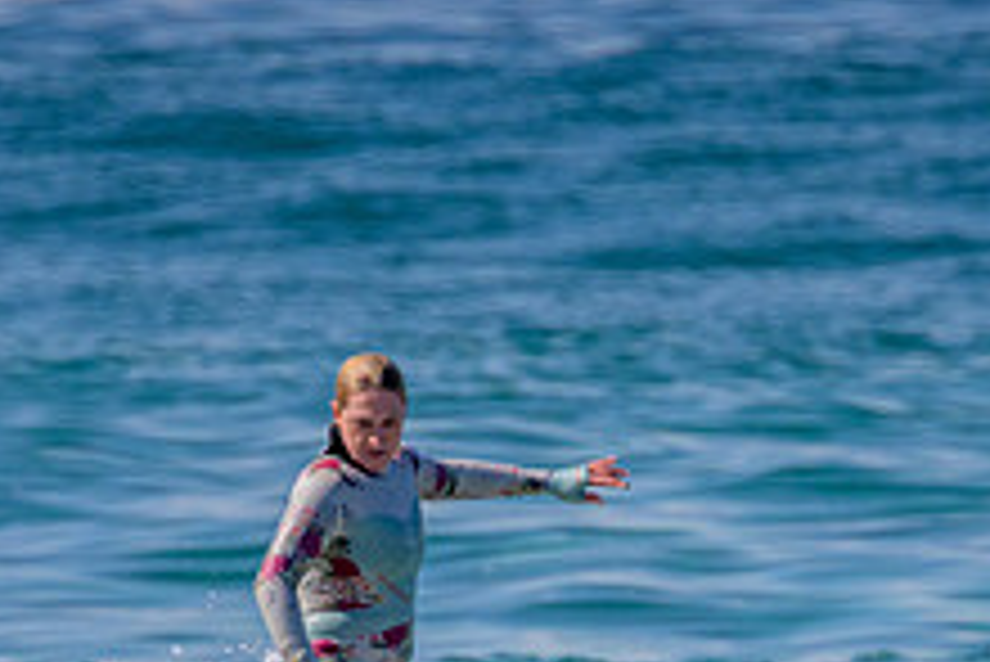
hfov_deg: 1.0
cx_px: 644
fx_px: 58116
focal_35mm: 2112
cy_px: 795
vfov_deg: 0.7
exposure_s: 1/2000
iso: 1250
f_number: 11
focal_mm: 800
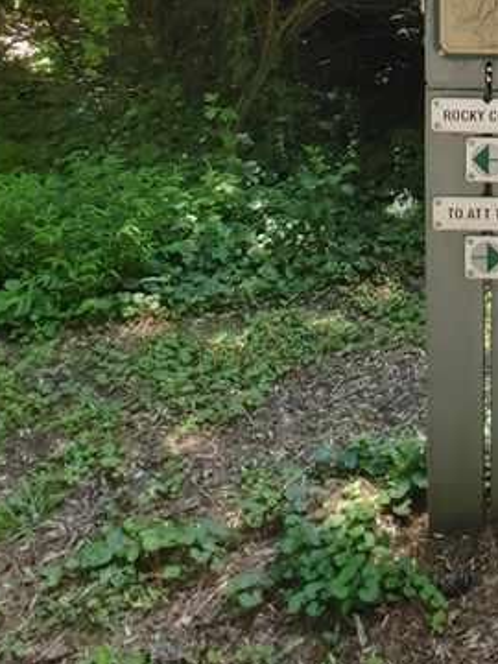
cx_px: 551
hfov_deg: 31.7
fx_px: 767
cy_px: -33
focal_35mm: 40
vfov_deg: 39.8
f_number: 1.9
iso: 50
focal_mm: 1.78
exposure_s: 1/120
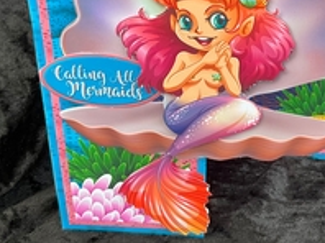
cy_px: 25
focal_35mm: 66
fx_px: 619
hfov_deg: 29.2
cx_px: 225
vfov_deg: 21.7
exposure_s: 1/122
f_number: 1.8
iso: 32
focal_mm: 3
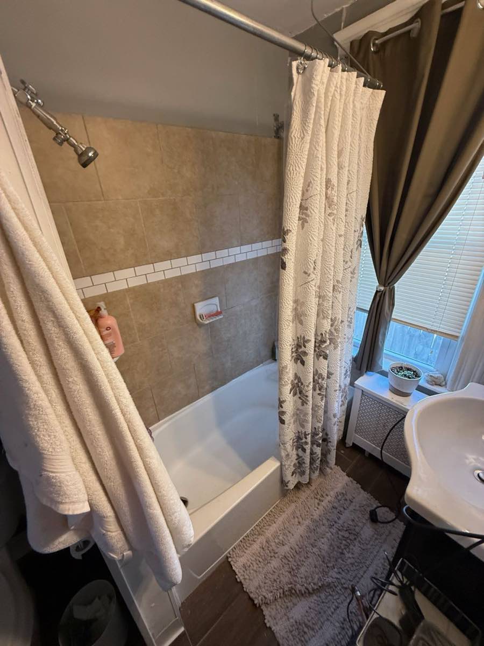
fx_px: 261
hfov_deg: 85.7
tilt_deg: -24.5
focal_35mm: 14
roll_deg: +3.7
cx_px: 242
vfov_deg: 102.1
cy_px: 323
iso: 320
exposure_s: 1/82
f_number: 2.2
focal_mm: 2.22
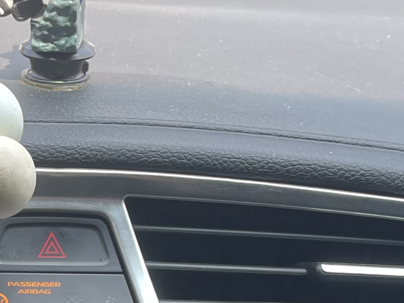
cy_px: 548
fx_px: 1155
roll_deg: -0.2
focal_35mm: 99
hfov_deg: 19.5
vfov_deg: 13.4
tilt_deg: -28.7
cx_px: 42
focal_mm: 4.2
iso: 40
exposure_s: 1/121
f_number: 1.6
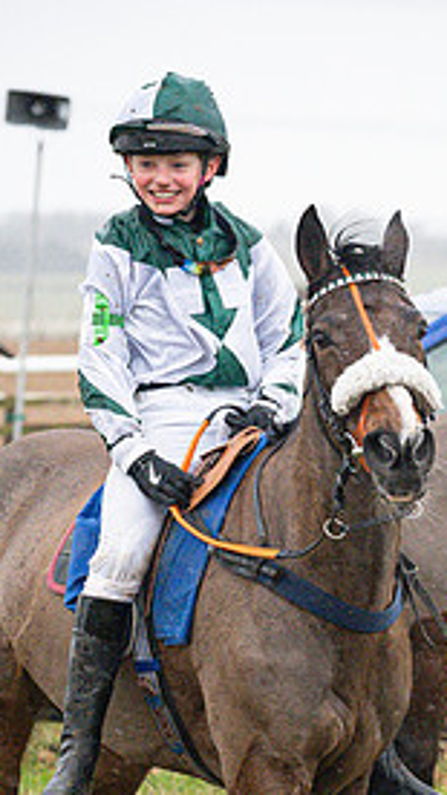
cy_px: 530
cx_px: 227
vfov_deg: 5.3
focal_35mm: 404
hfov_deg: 3.0
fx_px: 8523
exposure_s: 1/1000
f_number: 5
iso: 3200
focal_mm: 135
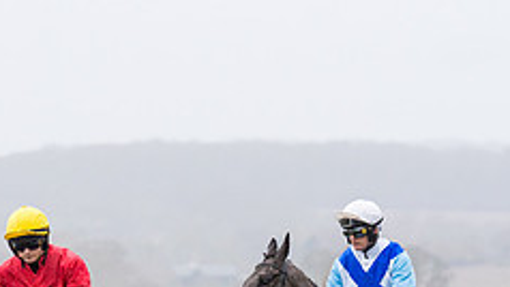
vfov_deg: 2.9
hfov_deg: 5.1
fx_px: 5749
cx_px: 52
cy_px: 472
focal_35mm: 425
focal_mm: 135
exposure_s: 1/1250
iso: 800
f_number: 4
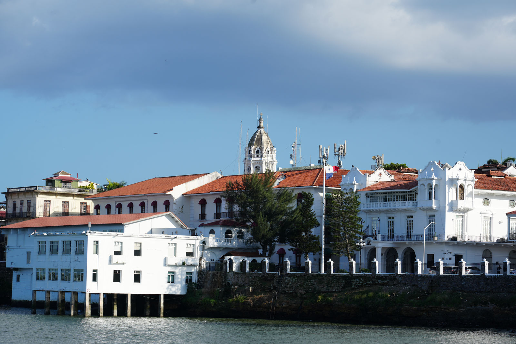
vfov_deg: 13.0
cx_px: 258
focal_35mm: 105
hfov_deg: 19.5
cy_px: 172
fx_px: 1505
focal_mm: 105
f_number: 8
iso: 100
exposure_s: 1/250
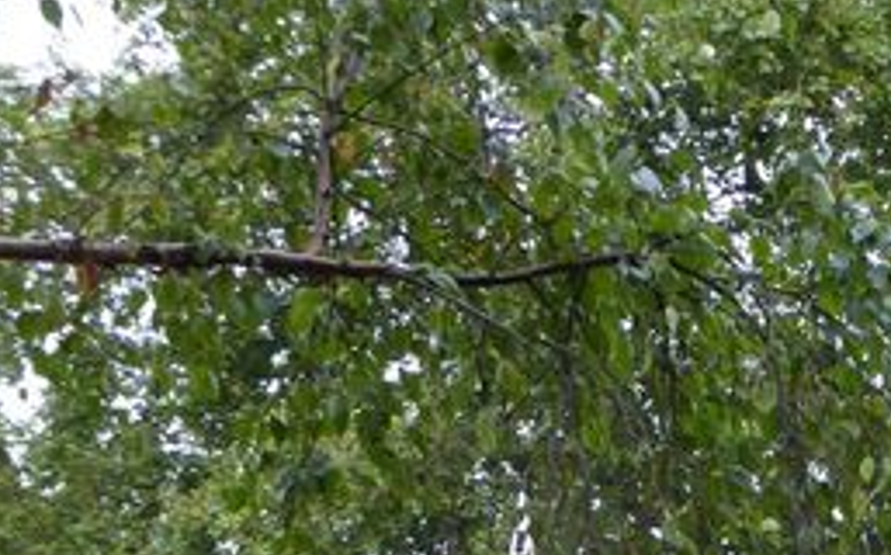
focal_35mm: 119
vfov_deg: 10.4
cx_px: 1096
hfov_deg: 16.7
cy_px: 971
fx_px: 2886
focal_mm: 6.3
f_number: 3.7
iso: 100
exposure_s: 1/60
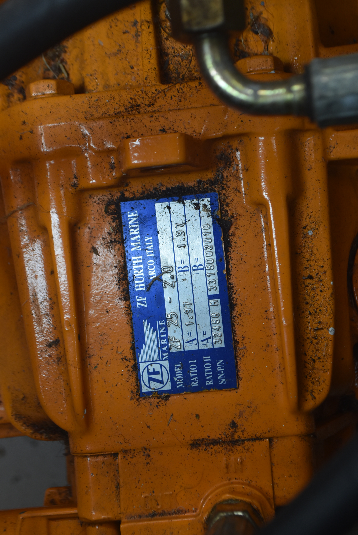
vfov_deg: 30.5
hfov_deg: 20.6
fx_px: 983
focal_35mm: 66
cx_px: 179
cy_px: 268
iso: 400
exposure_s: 1/160
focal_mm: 44
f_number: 6.3
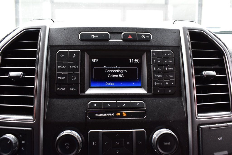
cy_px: 78
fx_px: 213
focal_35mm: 33
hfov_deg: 57.2
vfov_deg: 39.9
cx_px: 116
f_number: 6.3
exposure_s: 1/20
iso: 400
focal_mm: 22
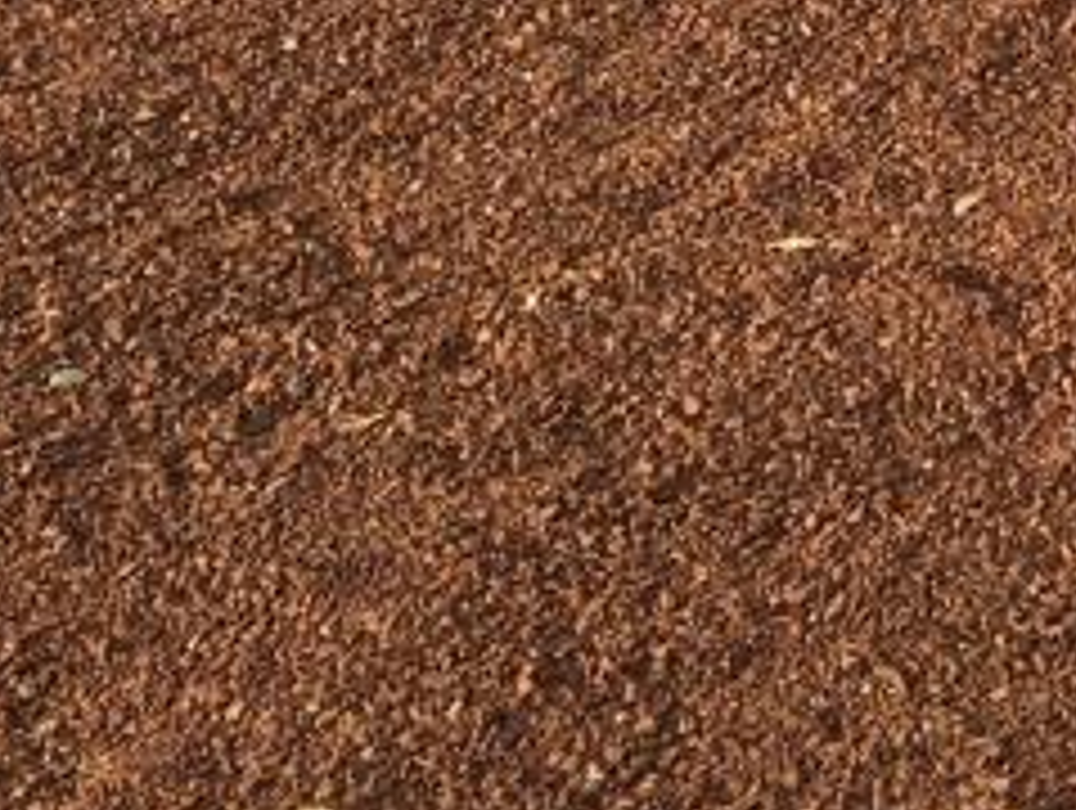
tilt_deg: -6.4
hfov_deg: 13.9
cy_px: -441
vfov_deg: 11.4
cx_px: 2026
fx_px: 3860
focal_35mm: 124
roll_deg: +1.0
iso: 25
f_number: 2.2
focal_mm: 4.15
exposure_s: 1/499
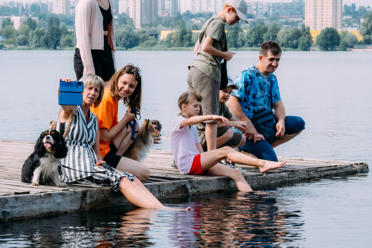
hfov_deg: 12.6
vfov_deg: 8.4
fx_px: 1679
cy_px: 134
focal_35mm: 163
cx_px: 170
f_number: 13
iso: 160
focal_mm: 99.8
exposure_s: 1/125
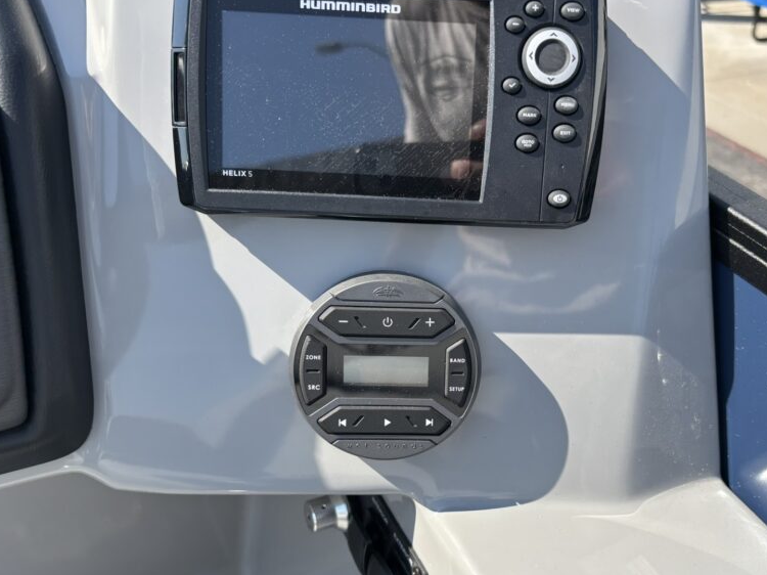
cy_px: 349
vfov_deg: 38.5
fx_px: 820
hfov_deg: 50.0
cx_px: 435
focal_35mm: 37
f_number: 1.6
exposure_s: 1/1477
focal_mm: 5.96
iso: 50
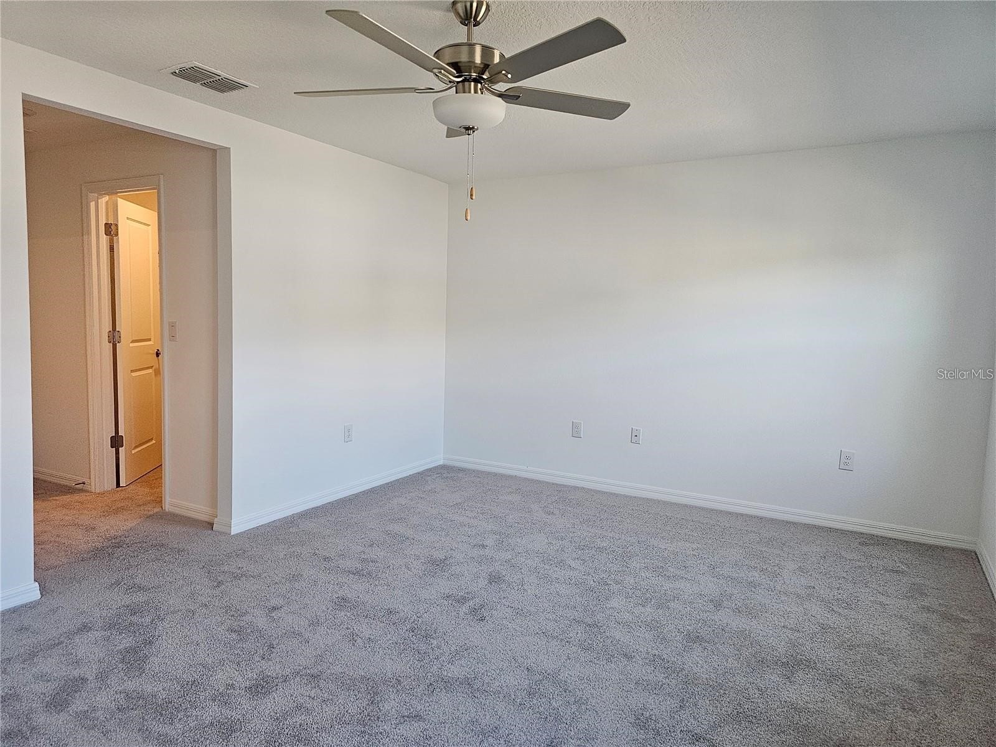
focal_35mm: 23
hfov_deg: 73.9
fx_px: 662
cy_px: 374
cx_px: 498
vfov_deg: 58.9
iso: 400
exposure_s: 1/240
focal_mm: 6.3
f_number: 1.7
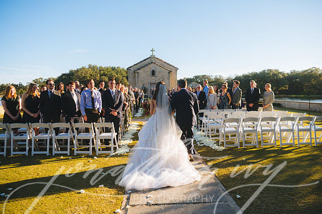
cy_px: 105
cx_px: 163
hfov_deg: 68.6
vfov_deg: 48.8
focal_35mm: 26
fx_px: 236
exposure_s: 1/640
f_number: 3.5
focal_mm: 26
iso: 100
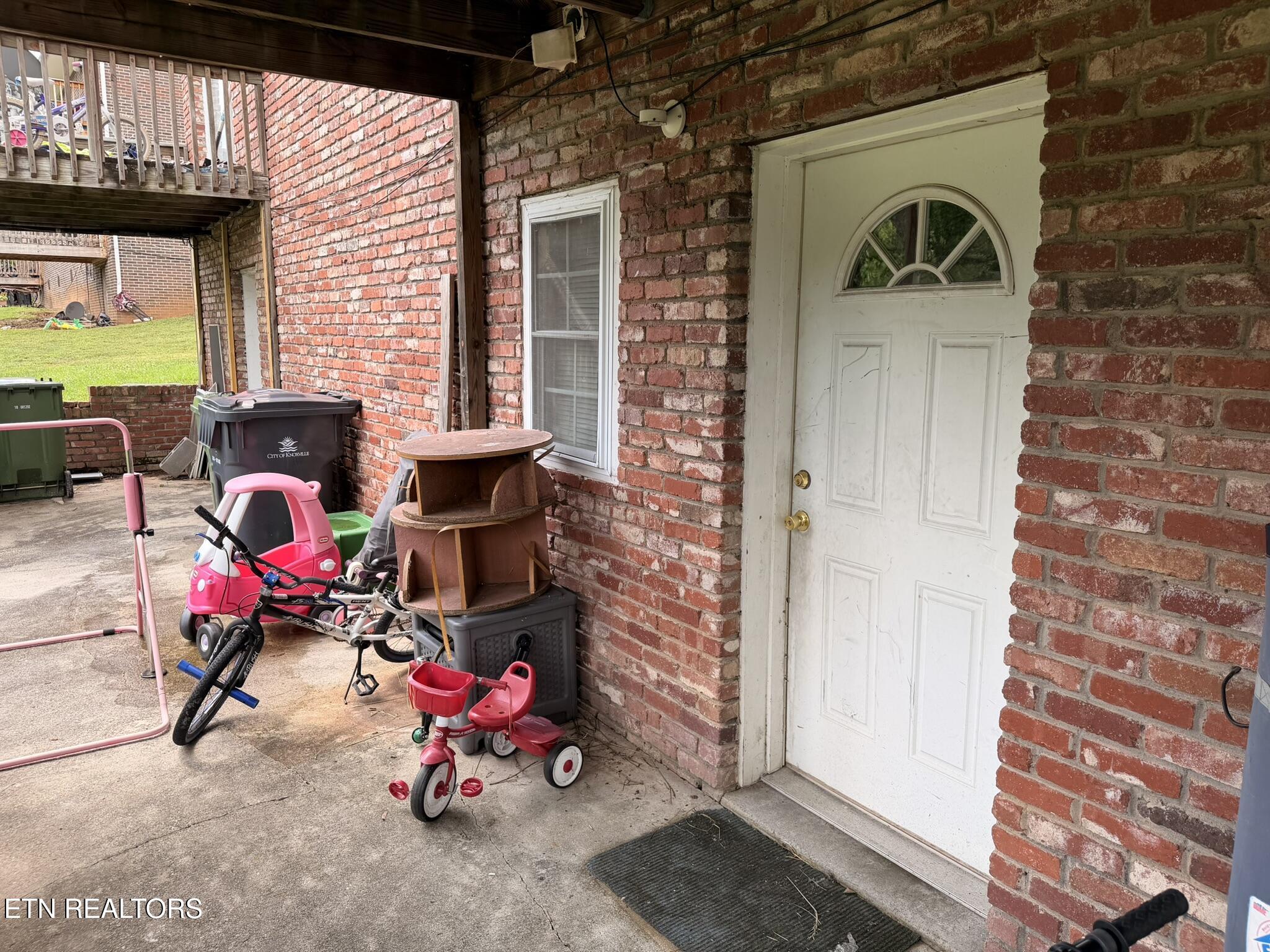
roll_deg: -0.3
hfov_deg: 71.6
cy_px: 476
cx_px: 635
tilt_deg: -9.2
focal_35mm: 24
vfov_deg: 56.8
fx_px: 881
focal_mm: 6.76
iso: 80
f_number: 1.78
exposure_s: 1/403
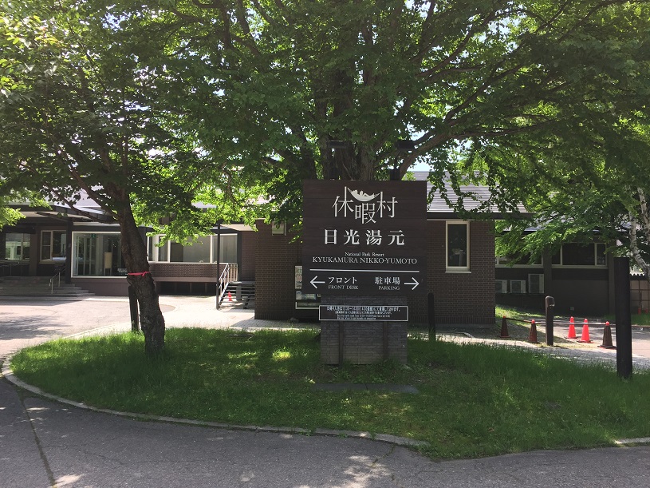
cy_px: 244
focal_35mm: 29
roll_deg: -1.0
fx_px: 544
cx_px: 325
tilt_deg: +3.5
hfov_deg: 61.7
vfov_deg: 48.2
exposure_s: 1/373
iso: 32
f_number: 2.2
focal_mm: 4.15
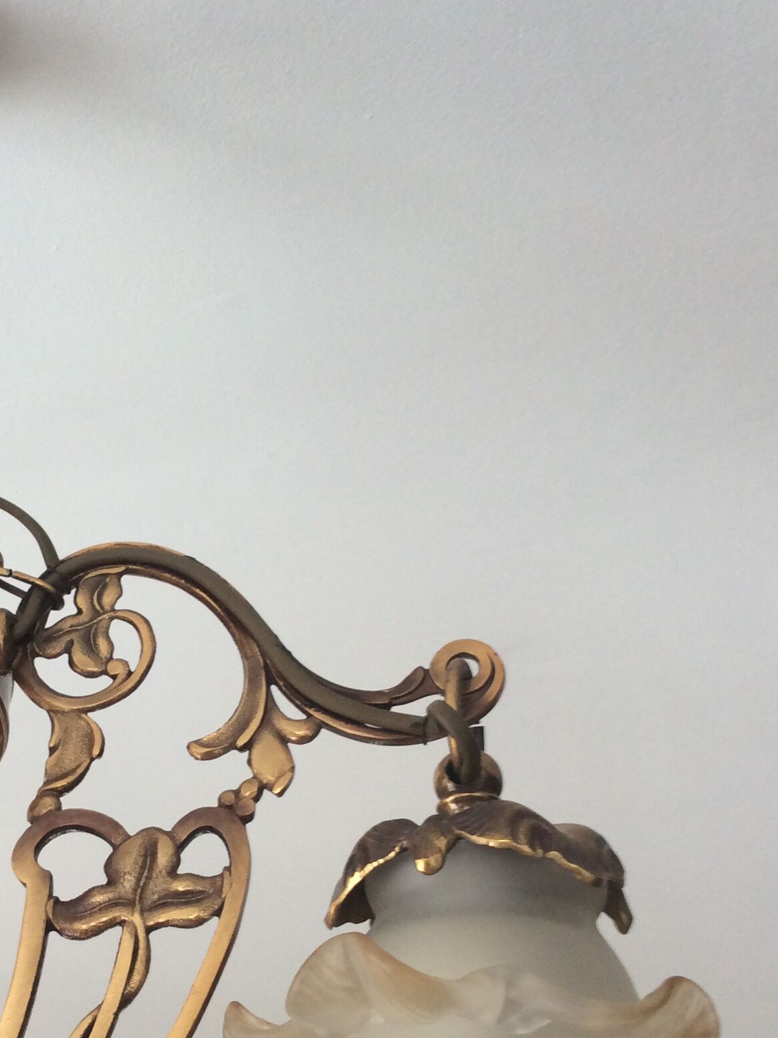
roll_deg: -4.3
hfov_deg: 27.0
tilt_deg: +27.9
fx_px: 1588
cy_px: 741
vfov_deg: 35.6
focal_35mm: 53
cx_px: 155
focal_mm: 3.3
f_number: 2.4
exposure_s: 1/33
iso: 40
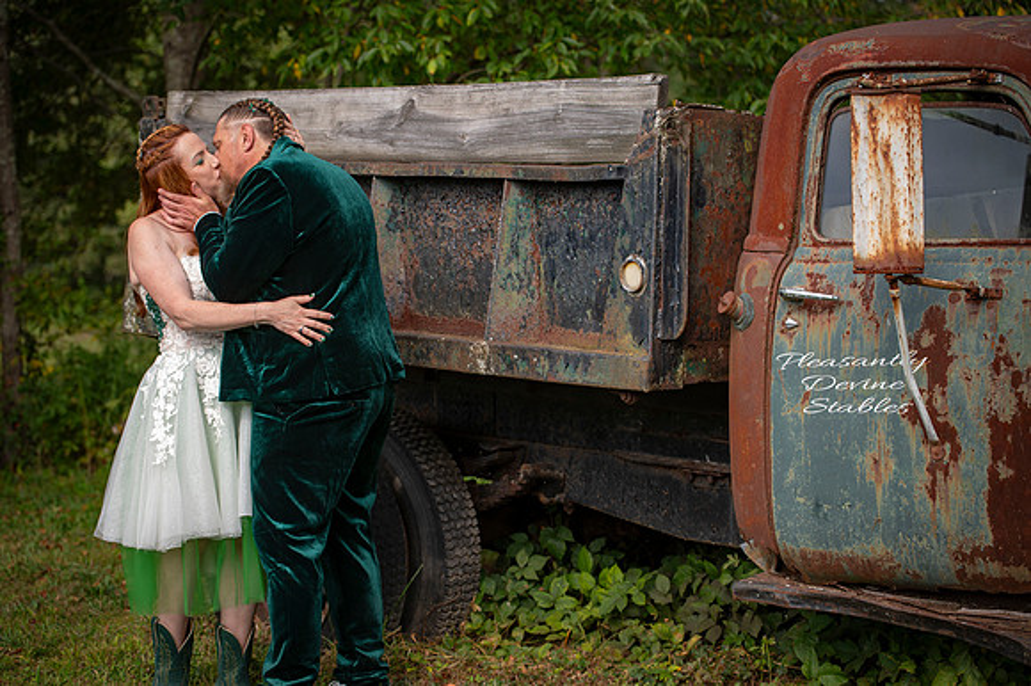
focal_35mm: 71
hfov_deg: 28.6
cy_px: 343
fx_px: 2022
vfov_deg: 19.3
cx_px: 516
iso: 64
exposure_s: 1/125
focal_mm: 70
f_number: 3.2
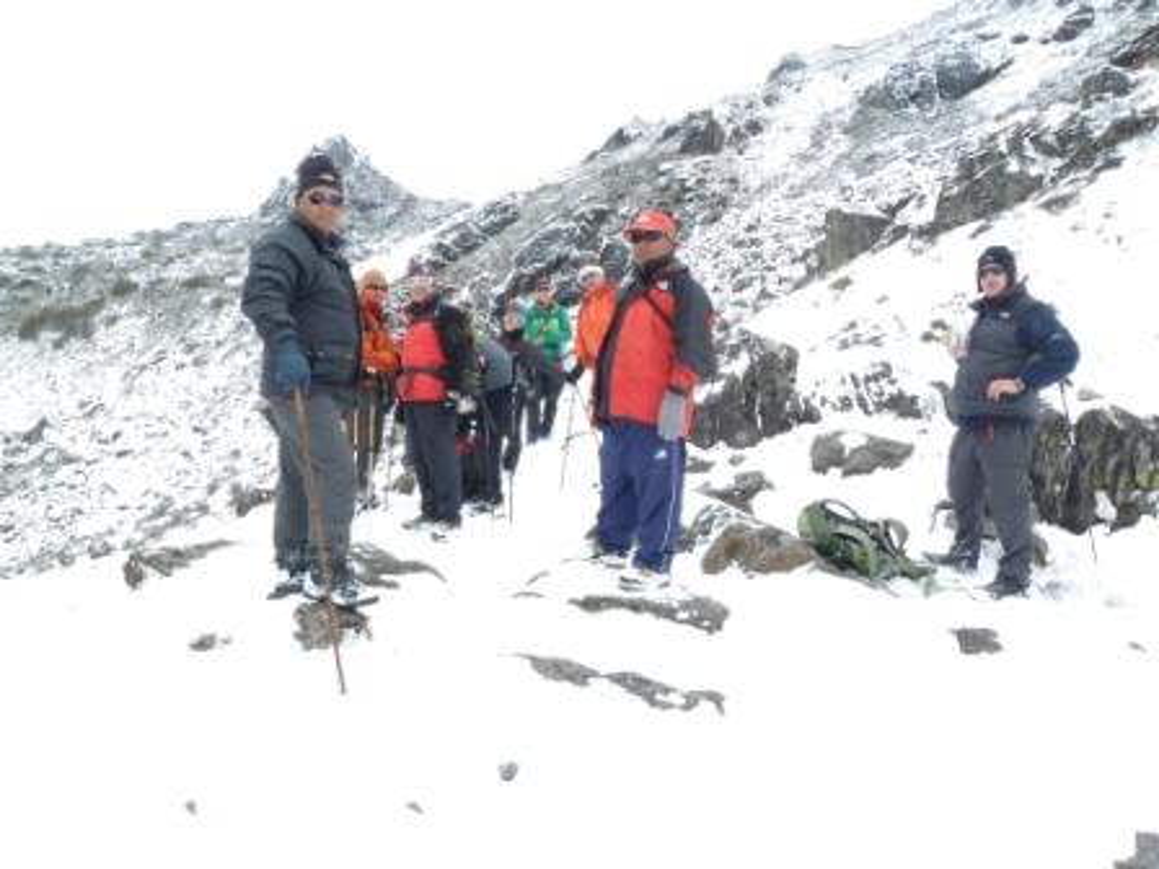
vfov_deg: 54.9
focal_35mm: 25
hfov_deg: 69.4
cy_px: 434
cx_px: 580
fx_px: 837
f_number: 6.3
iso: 80
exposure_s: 1/30
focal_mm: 4.1
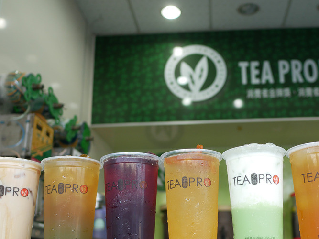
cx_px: 193
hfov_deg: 41.9
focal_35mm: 45
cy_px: 158
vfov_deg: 31.9
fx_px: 415
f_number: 2
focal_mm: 15
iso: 200
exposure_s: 1/160
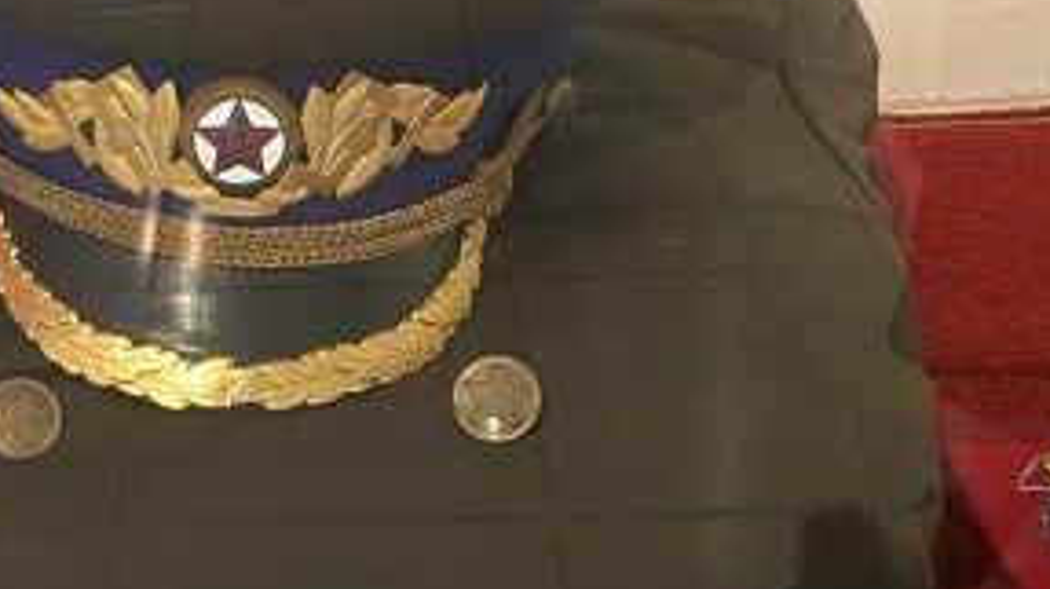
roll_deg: +5.2
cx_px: 227
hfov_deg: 36.7
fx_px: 1530
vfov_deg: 21.7
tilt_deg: -36.9
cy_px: 391
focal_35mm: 55
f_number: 2.2
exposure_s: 1/17
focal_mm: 4.15
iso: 100
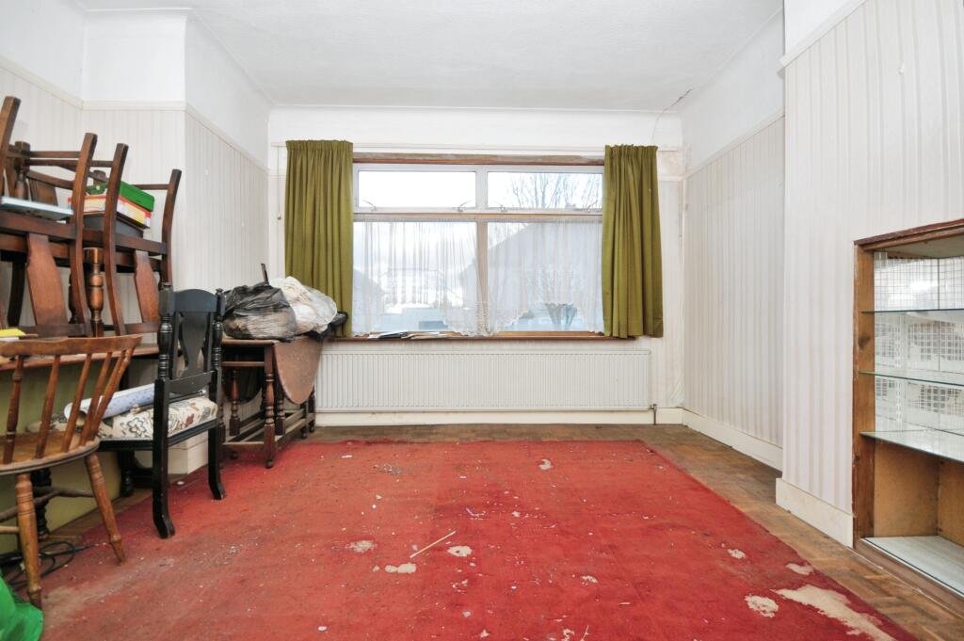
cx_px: 482
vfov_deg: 77.2
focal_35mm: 15
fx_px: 401
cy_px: 320
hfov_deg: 100.4
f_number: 5
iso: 200
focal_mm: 10
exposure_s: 1/60
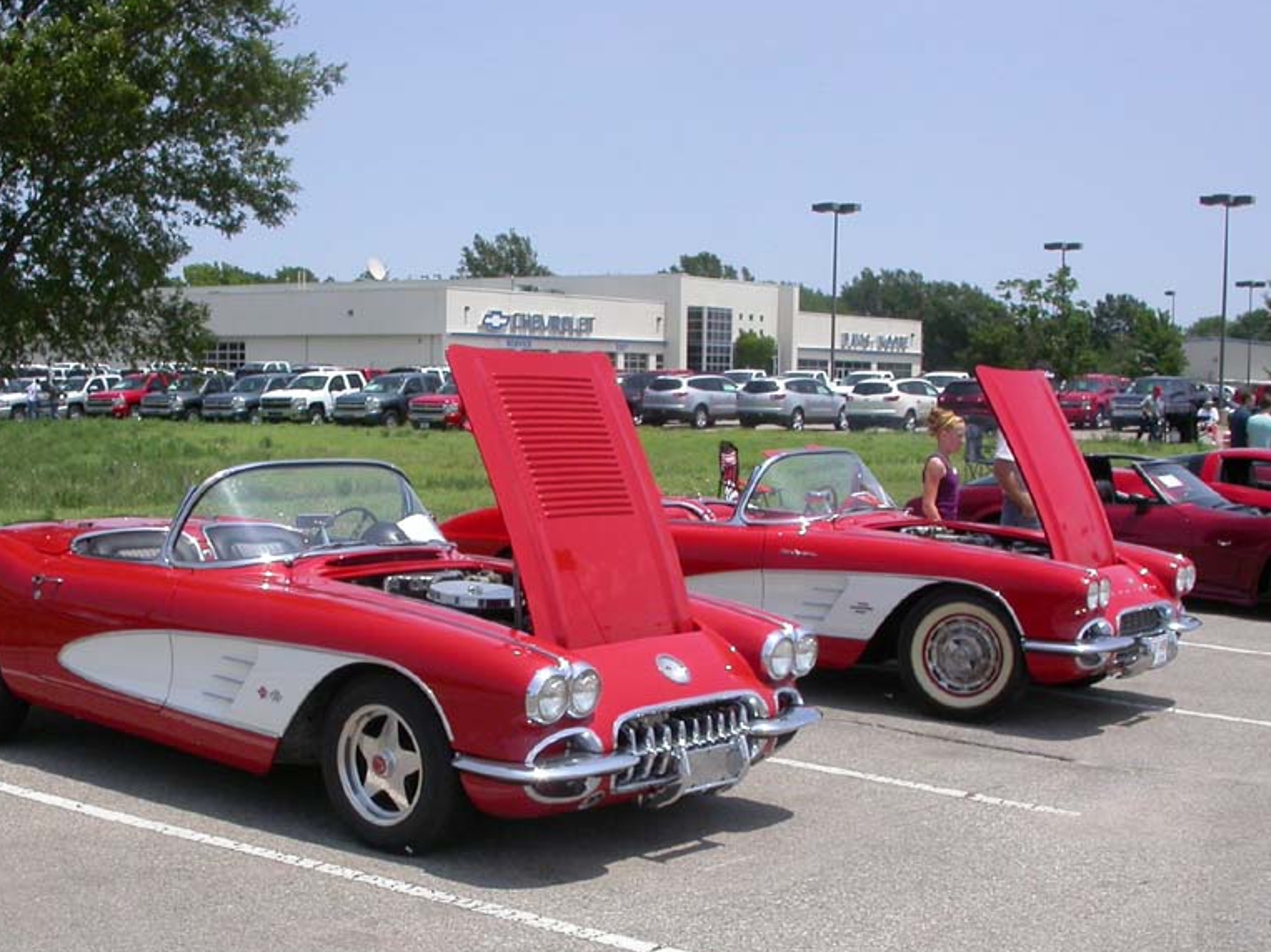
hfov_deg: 37.4
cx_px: 511
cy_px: 599
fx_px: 1872
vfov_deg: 28.4
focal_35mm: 51
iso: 100
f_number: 7.5
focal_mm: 7.85
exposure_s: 1/378
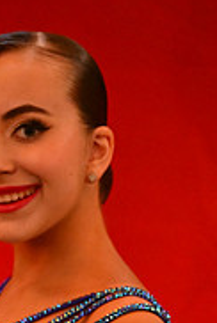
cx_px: 181
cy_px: 492
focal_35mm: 178
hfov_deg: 7.7
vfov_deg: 11.1
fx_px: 1603
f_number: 2.8
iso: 8000
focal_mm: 56
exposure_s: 1/200
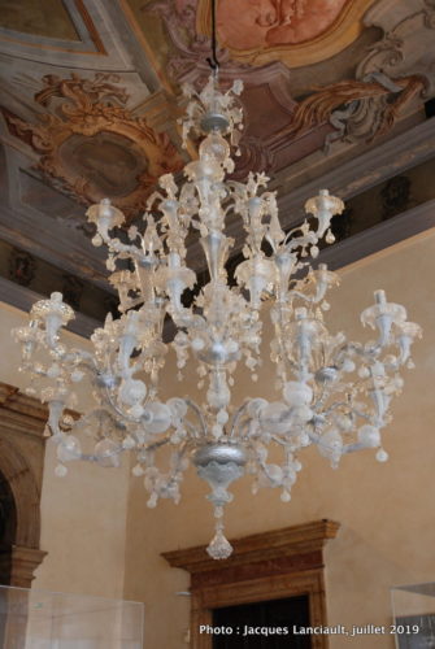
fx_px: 731
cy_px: 324
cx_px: 218
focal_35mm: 40
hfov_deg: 33.1
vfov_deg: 47.9
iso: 800
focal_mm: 27
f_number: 5
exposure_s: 1/100
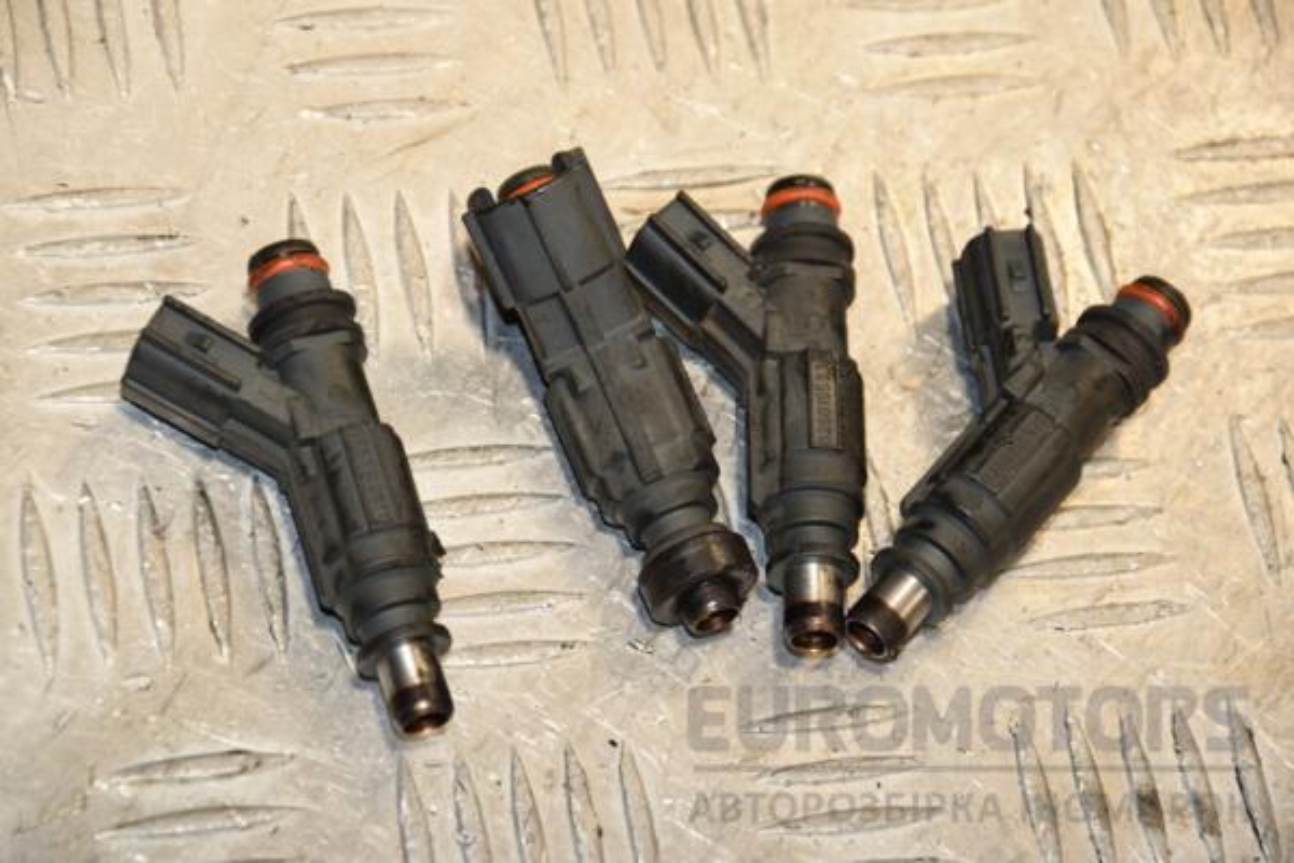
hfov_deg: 13.0
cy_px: 432
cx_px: 647
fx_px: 5661
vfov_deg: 8.7
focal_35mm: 158
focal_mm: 105
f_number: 7.1
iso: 800
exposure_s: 1/200
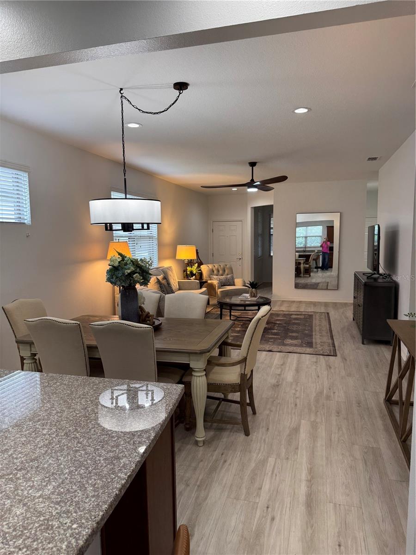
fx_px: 385
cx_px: 208
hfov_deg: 56.8
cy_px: 278
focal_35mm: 24
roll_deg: +1.8
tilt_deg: -7.0
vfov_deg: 71.6
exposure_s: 1/120
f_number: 1.78
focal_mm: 6.76
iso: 100
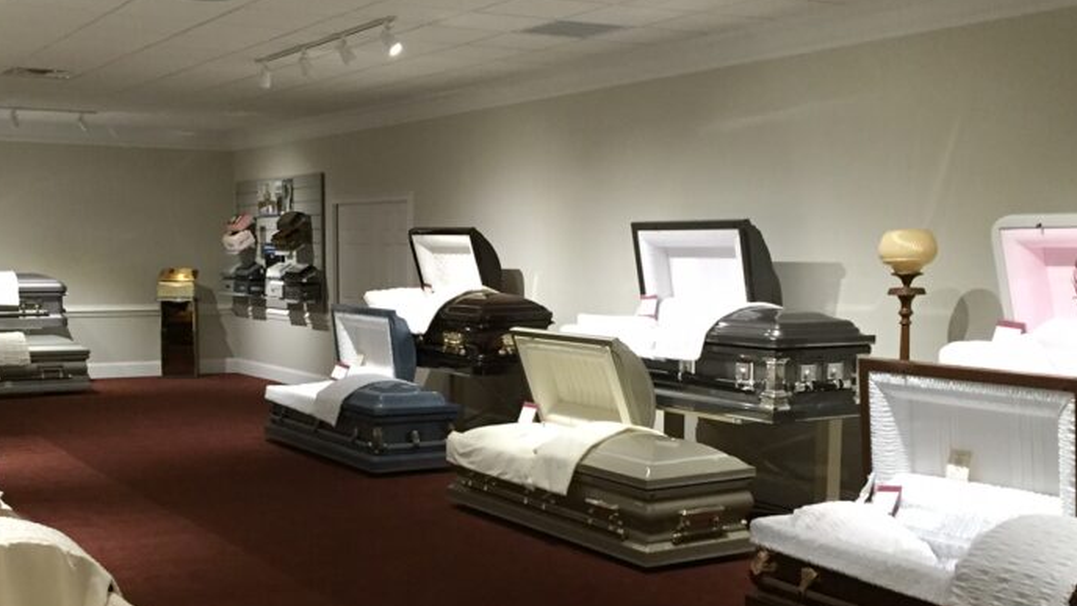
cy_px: 429
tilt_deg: -7.1
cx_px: 457
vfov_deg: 25.2
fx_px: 1342
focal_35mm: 47
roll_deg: -0.5
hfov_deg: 43.6
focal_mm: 4.15
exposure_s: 1/30
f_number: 2.2
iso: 250
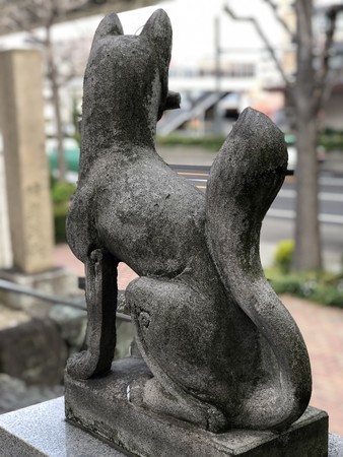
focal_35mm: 57
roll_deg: +1.5
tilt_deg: -9.8
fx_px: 752
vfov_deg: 33.8
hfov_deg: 25.7
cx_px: 172
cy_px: 228
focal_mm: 6.6
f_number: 2.8
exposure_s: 1/60
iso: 25
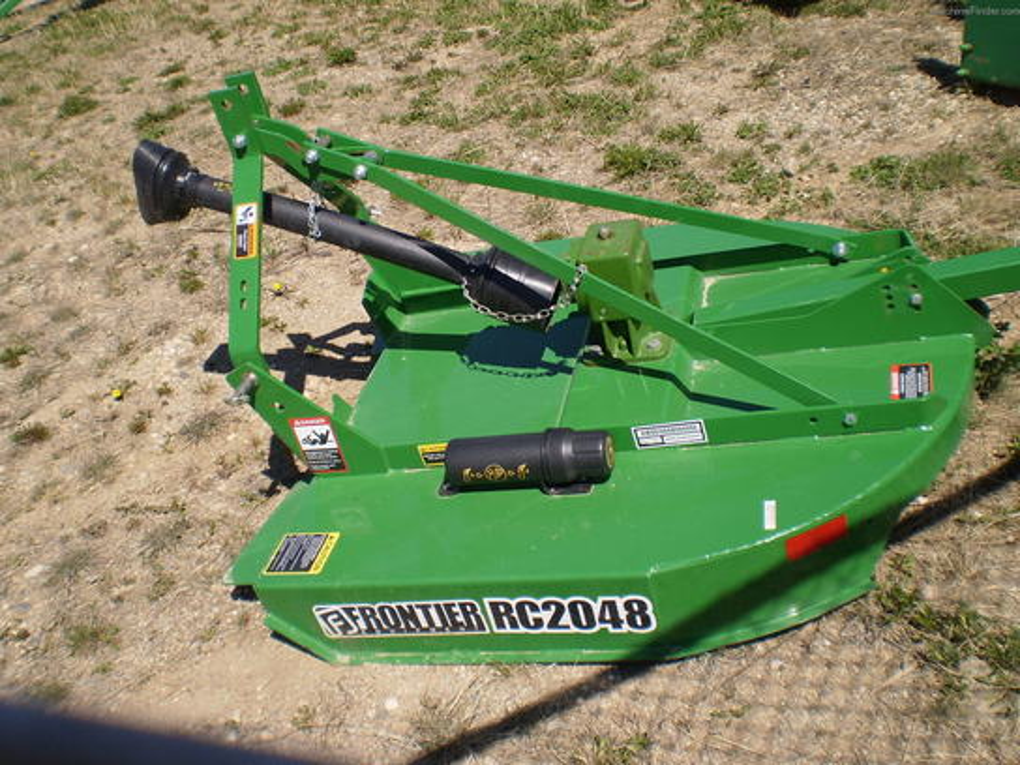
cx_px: 510
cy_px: 382
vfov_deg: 39.7
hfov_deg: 51.4
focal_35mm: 36
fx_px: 1061
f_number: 4.6
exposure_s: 1/640
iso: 64
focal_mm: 6.3
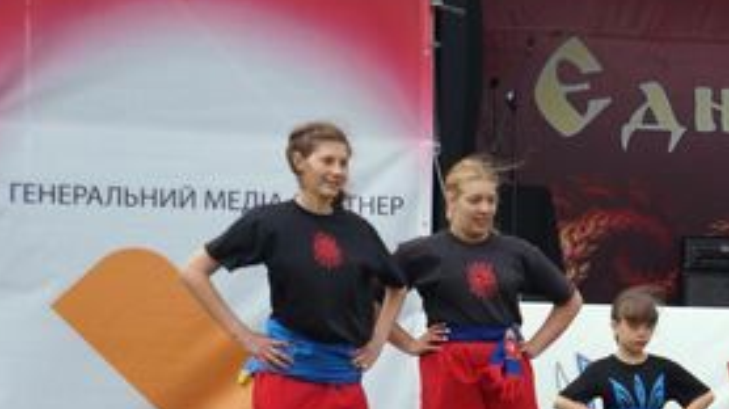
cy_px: 447
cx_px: 834
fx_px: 1835
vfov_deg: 12.5
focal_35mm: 95
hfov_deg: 21.2
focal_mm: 24
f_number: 4
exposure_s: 1/160
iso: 100
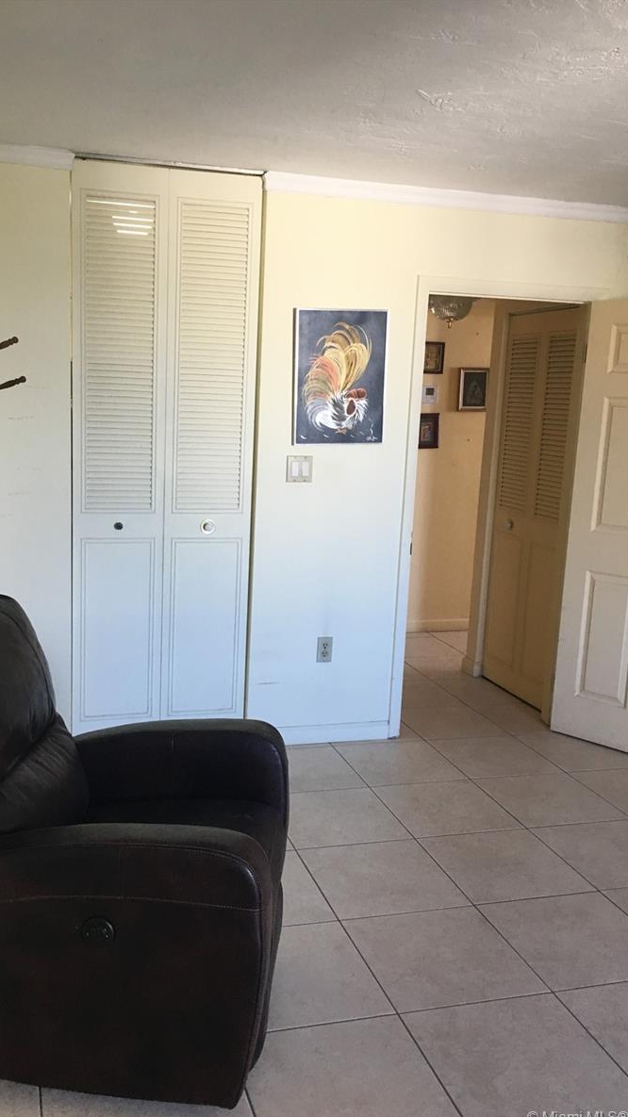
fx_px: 948
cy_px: 564
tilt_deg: -10.7
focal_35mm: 32
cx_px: 273
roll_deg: -2.1
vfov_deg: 61.0
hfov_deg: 36.6
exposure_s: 1/30
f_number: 2.2
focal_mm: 4.15
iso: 40
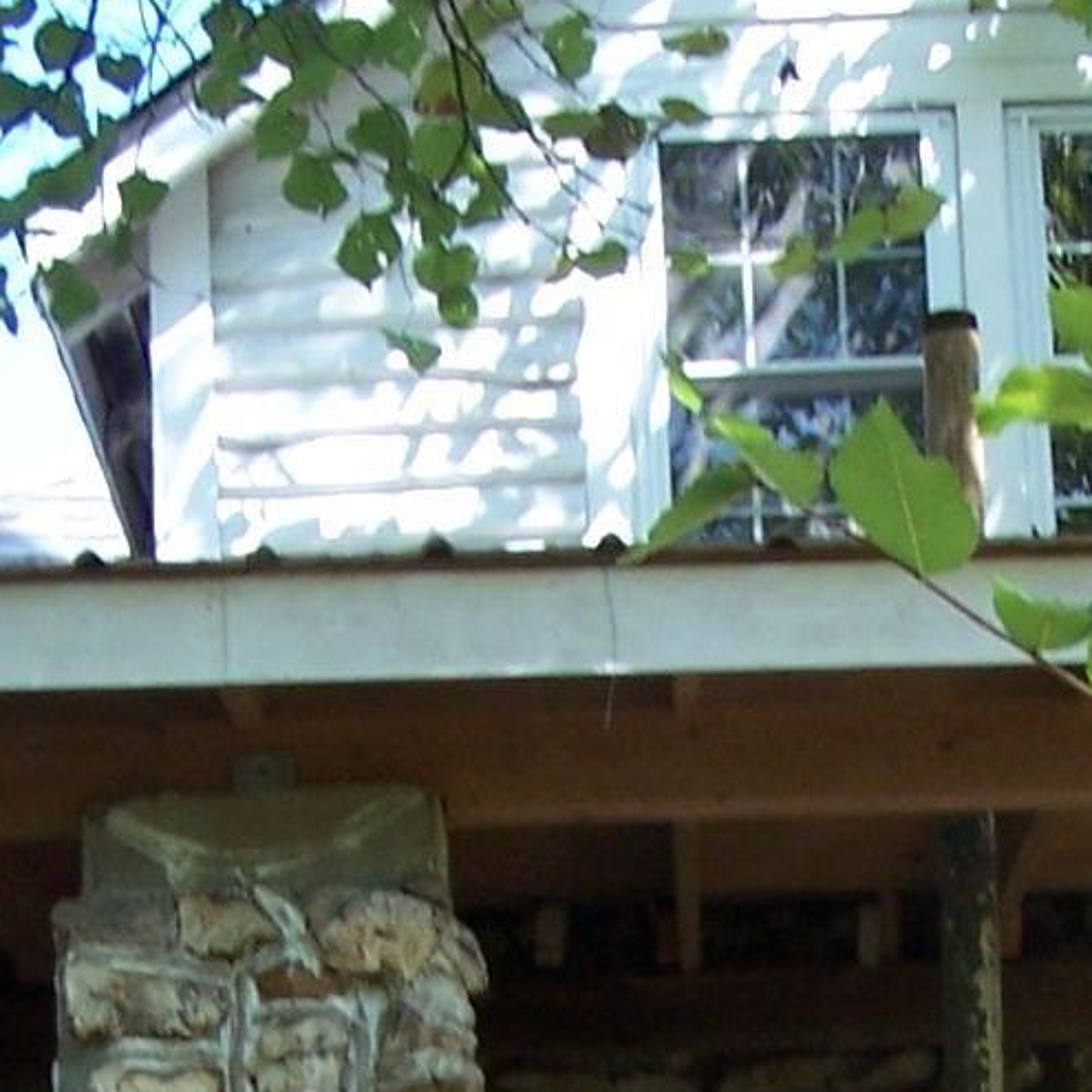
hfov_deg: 12.5
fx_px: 4961
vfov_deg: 12.1
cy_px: 1542
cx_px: 863
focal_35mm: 139
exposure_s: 1/180
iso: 80
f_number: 2.8
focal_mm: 6.3
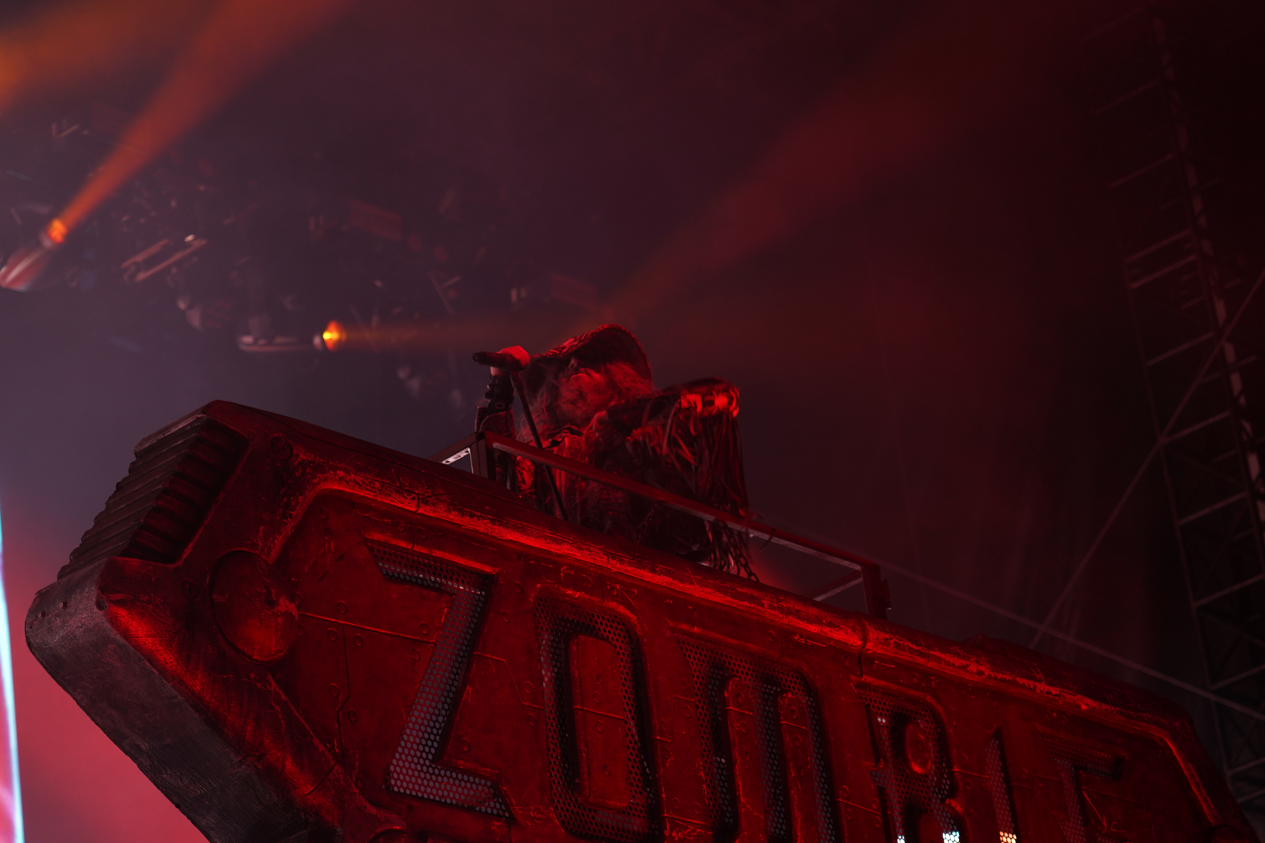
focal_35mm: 105
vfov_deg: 13.0
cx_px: 632
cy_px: 422
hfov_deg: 19.5
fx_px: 3689
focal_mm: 105
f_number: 4
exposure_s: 1/125
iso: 1000
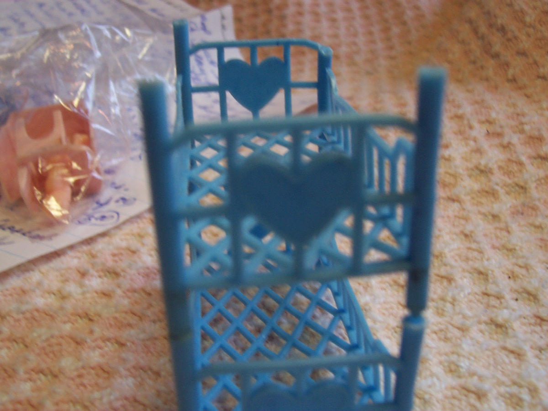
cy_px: 206
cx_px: 274
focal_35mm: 37
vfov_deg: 38.7
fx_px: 586
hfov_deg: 50.1
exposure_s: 1/90
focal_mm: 5.6
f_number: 2.8
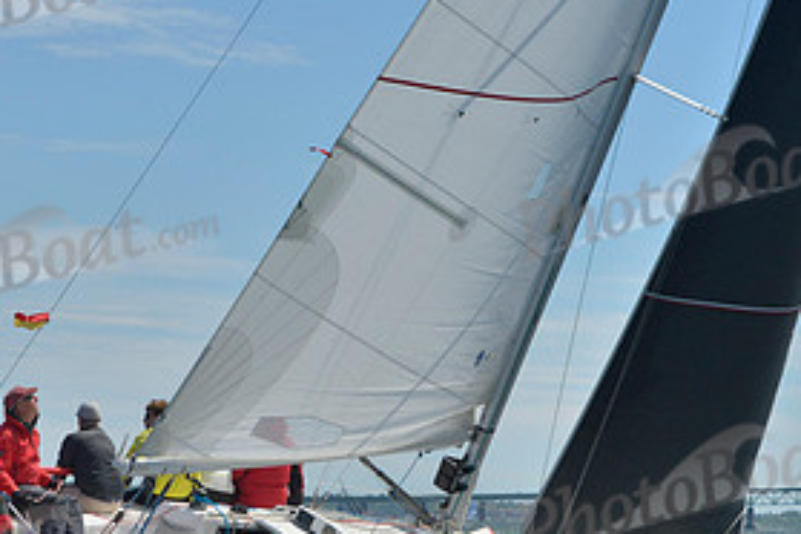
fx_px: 3471
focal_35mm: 156
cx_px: 370
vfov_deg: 8.8
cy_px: 375
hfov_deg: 13.2
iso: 280
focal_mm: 75
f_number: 10
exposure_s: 1/1250
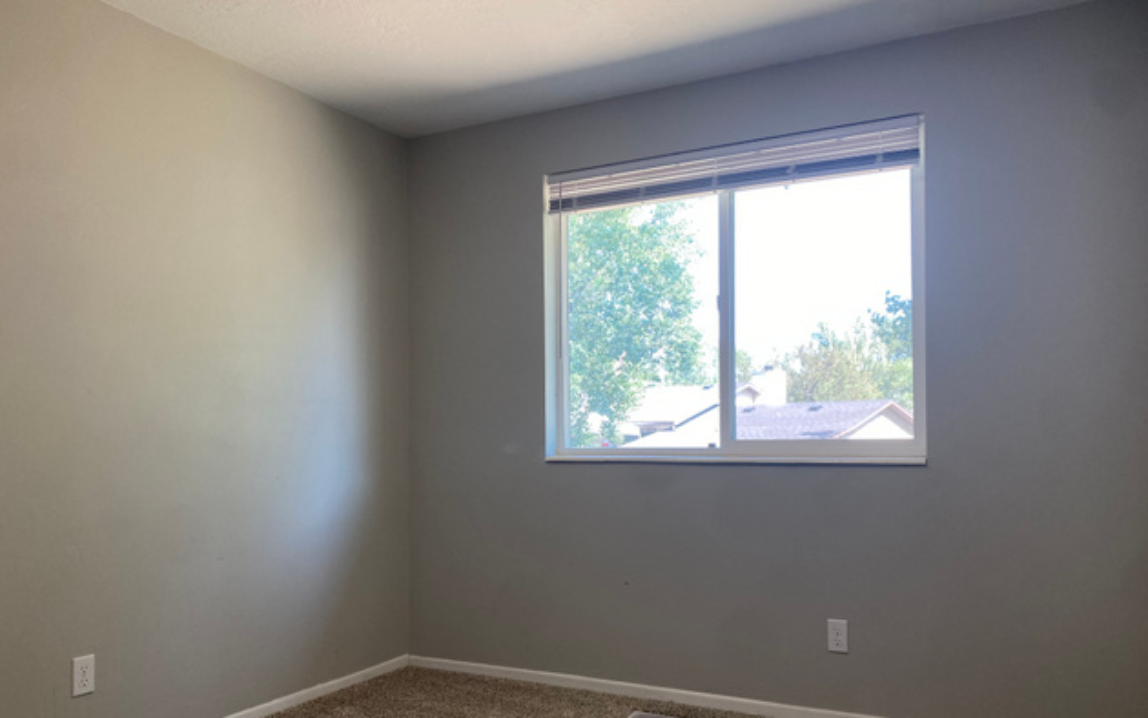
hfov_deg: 66.5
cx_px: 581
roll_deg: -0.4
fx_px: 876
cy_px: 423
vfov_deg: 44.4
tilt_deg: -1.4
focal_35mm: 28
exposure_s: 1/120
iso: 64
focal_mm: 4.25
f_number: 1.8
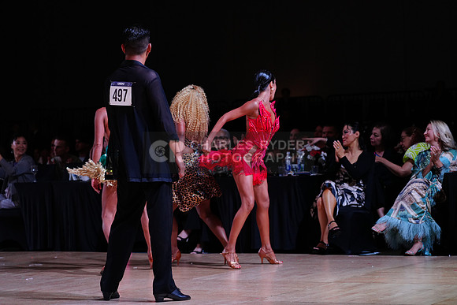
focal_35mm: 104
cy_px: 152
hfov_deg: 19.6
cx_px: 228
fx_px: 1320
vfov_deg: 13.2
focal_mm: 104
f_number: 4
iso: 1600
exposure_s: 1/500
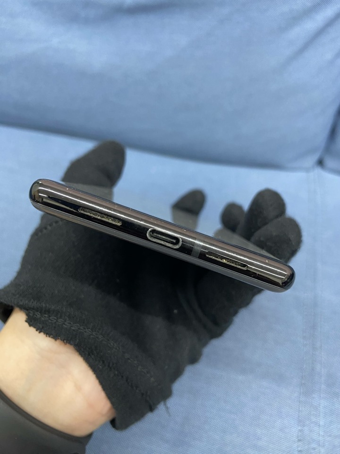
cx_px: 170
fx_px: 340
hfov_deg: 53.1
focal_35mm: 26
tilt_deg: -52.2
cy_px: 227
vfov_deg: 67.3
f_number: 1.8
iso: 250
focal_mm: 4.25
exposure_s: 1/60
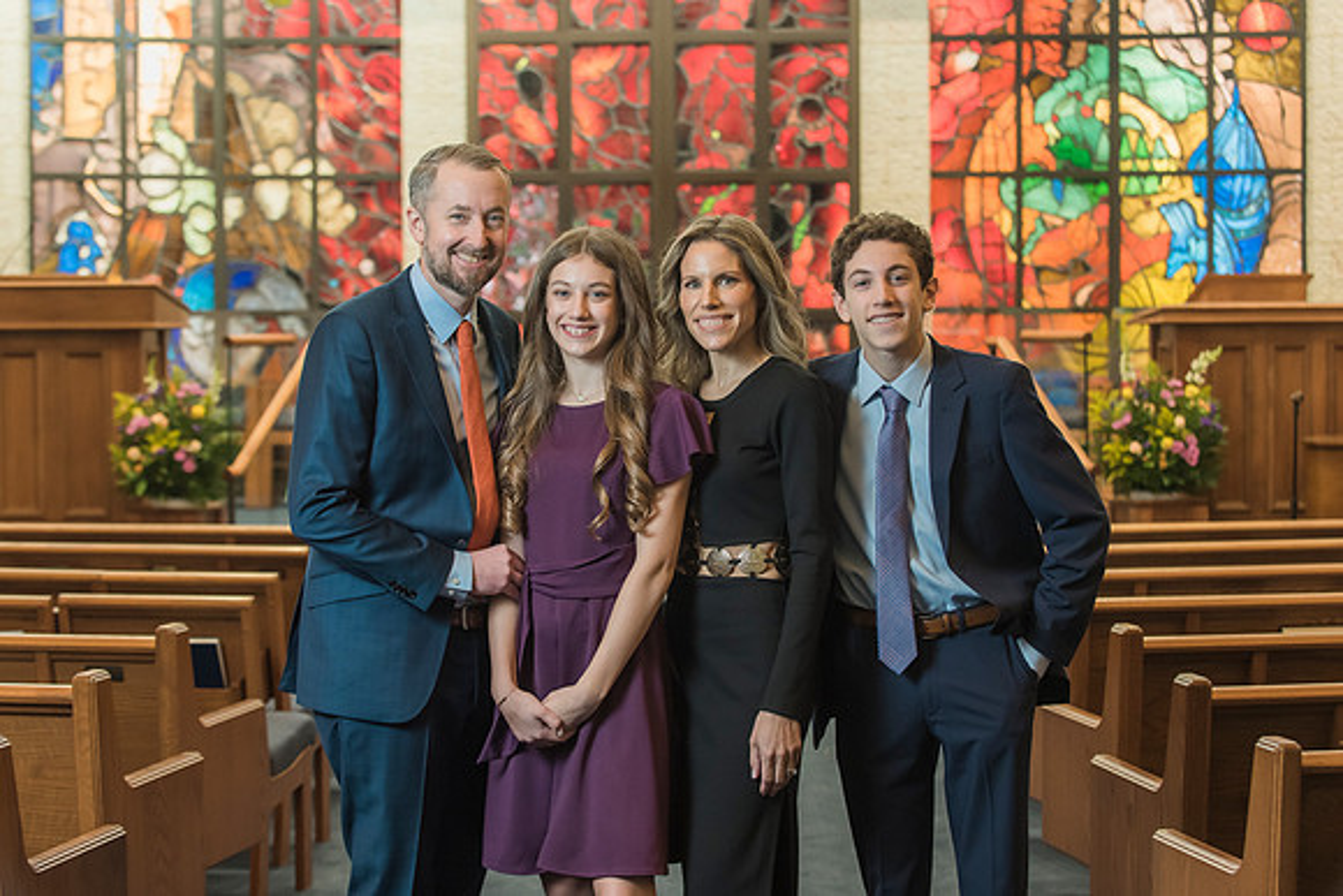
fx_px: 3178
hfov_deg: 23.9
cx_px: 671
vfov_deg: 16.0
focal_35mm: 85
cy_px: 442
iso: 1600
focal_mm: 75
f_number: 4
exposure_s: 1/125
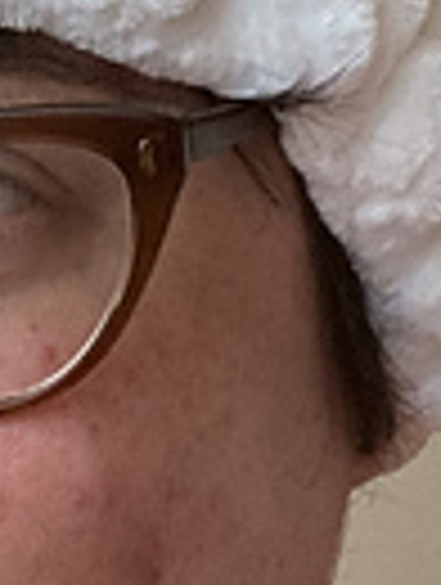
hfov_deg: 9.5
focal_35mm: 157
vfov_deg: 12.6
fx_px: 2658
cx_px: 61
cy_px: 306
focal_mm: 2.87
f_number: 2.2
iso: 400
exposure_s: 1/30
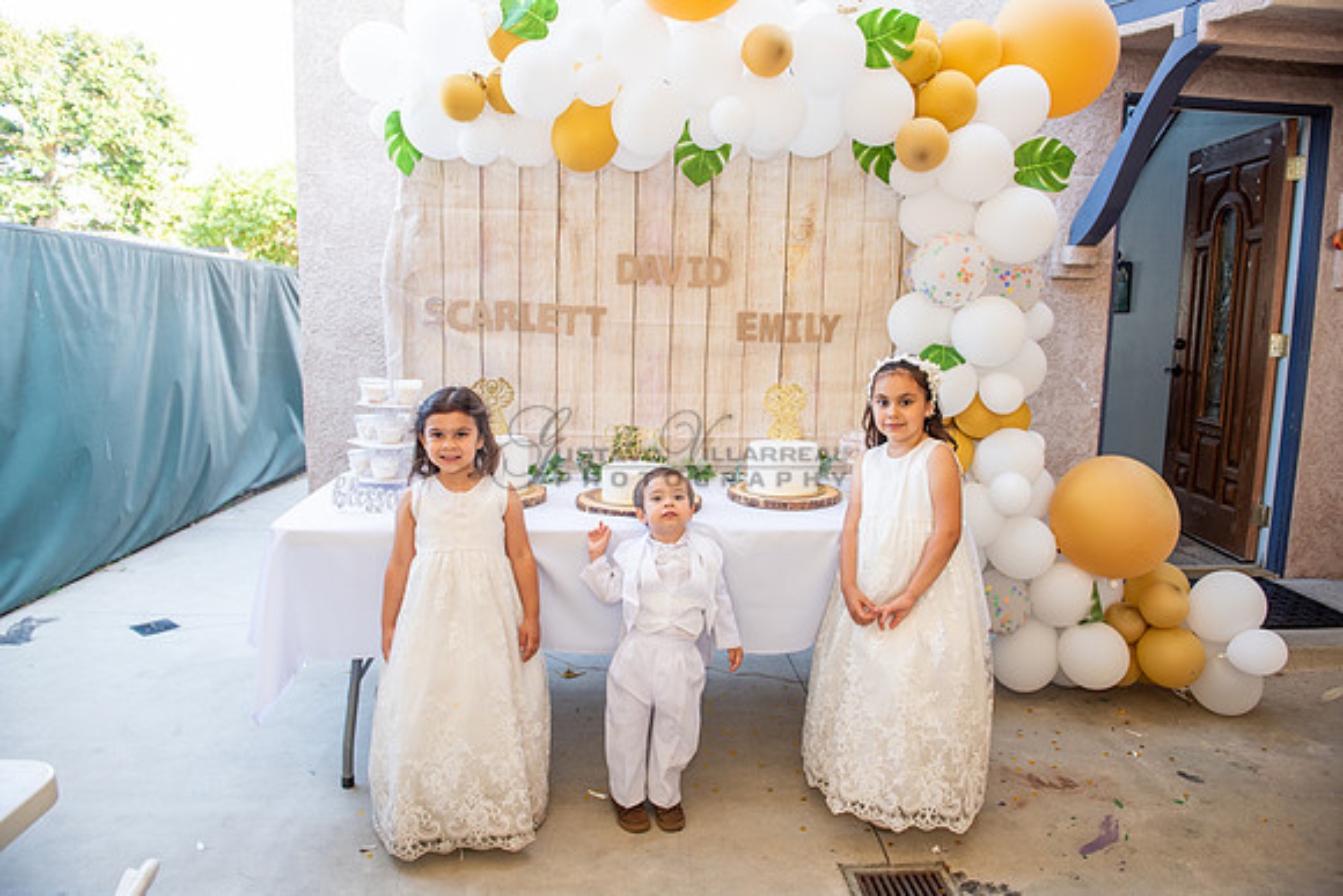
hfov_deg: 73.7
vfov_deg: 53.2
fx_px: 896
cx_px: 672
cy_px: 448
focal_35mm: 24
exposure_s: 1/80
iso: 200
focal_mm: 24
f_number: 4
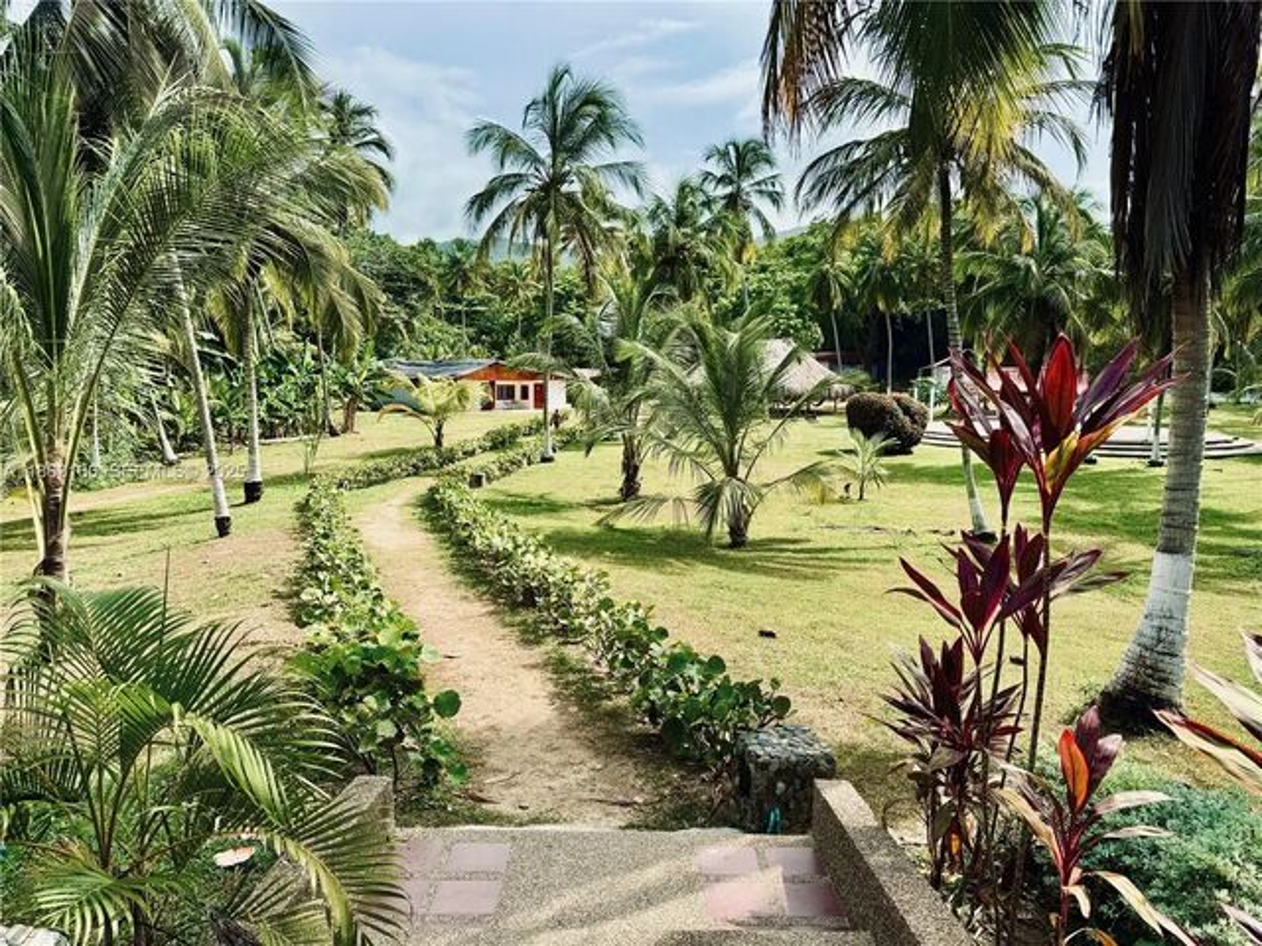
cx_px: 631
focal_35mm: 24
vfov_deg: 56.8
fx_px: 875
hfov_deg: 71.6
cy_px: 473
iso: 80
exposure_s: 1/2710
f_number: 1.78
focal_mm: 6.76
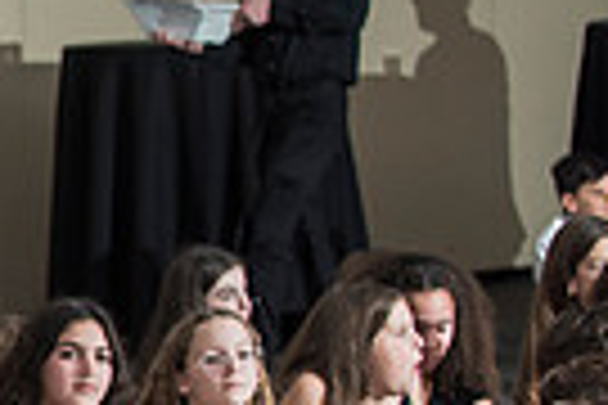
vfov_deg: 4.6
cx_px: -509
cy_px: 448
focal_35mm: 301
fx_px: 5083
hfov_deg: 6.7
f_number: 4
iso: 1000
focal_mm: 70
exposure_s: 1/100
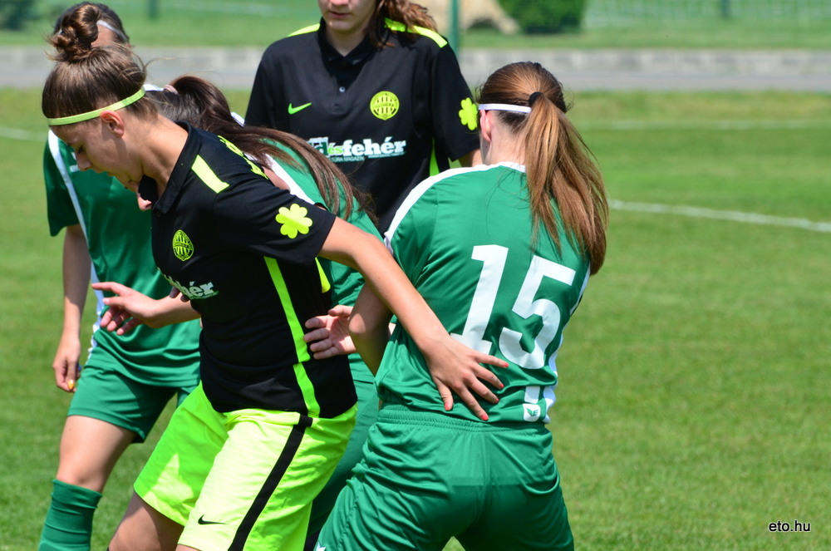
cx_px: 416
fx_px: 10369
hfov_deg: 4.6
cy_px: 276
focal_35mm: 450
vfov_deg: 3.0
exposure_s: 1/800
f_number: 10
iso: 500
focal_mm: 300
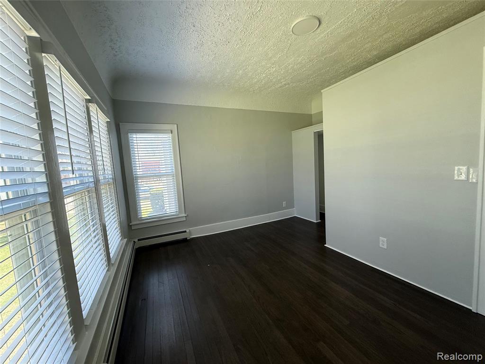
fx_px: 196
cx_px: 242
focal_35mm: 14
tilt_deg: -5.8
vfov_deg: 85.7
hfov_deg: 102.1
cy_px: 182
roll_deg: +3.2
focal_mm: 2.22
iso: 250
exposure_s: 1/99
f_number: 2.2
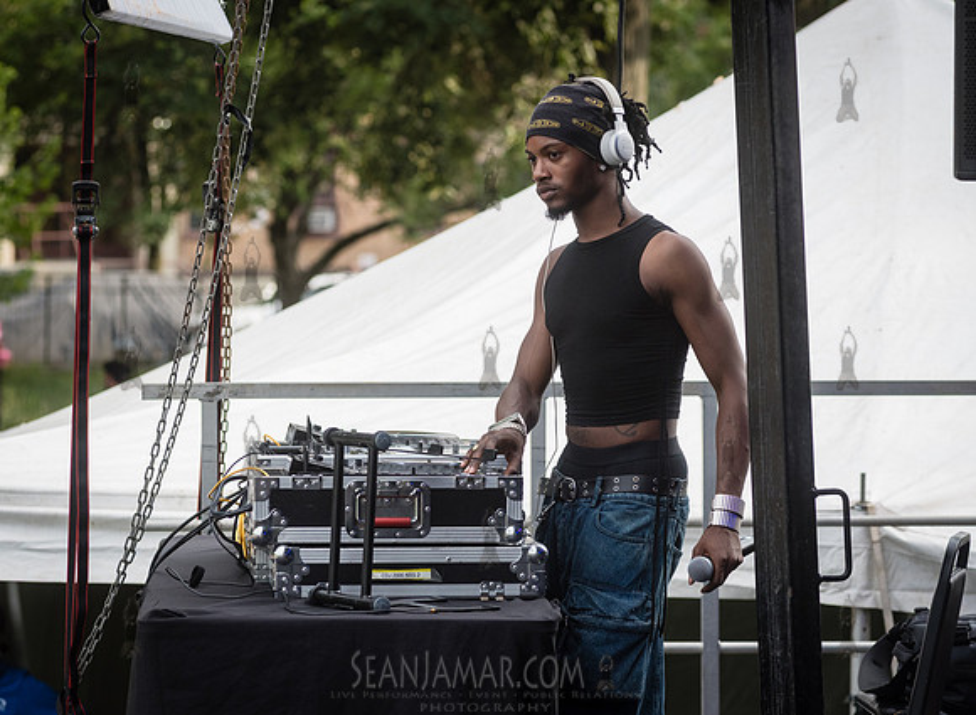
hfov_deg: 13.5
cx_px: 521
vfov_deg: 9.9
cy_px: 328
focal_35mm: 147
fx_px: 4123
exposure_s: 1/1600
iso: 1000
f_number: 5
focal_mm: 125
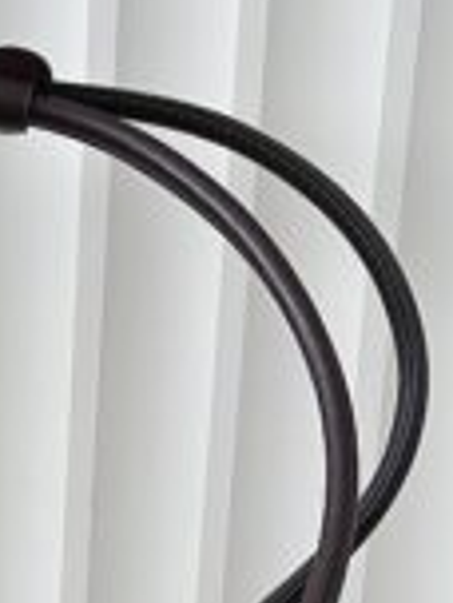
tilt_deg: -16.1
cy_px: 645
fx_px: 1588
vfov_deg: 20.6
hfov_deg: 15.6
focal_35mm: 91
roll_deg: -1.5
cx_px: -107
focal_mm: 5.96
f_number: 1.6
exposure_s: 1/122
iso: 100
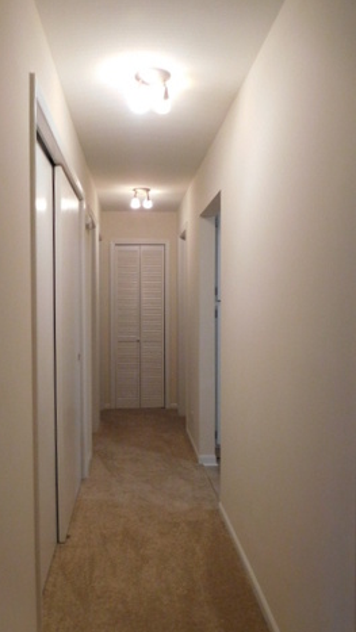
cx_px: 145
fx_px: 469
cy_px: 317
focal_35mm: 28
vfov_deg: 67.9
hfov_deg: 41.4
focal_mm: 4.5
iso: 320
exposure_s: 1/30
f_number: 3.4
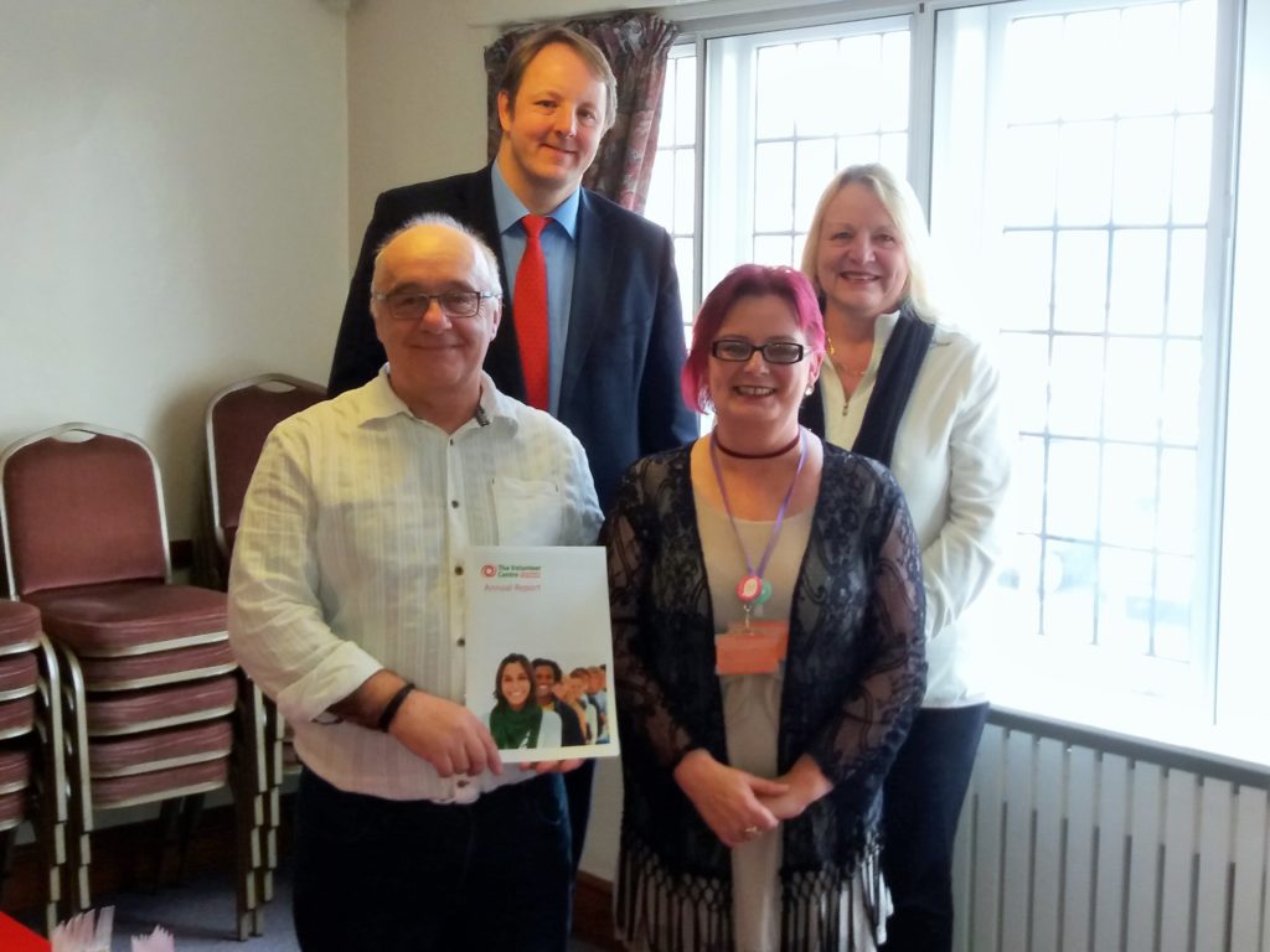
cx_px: 635
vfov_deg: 49.7
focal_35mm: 28
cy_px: 476
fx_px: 1027
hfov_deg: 63.4
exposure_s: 1/30
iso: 80
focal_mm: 3.7
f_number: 1.9
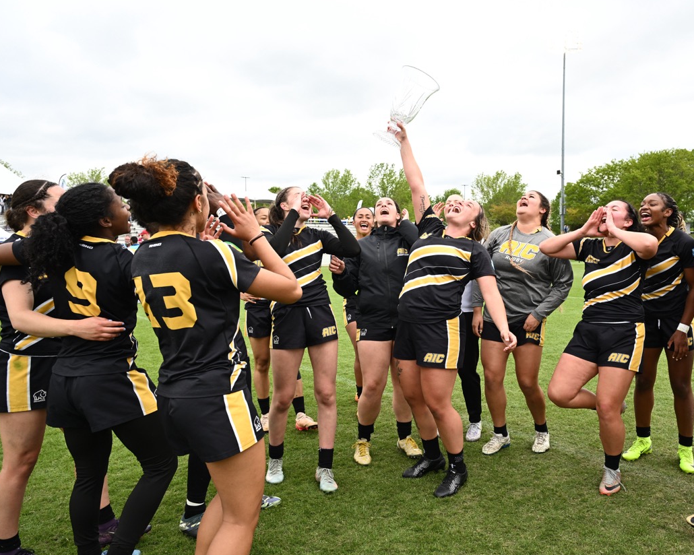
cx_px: 422
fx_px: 575
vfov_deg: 51.5
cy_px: 272
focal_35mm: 28
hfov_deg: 61.6
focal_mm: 24
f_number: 5.6
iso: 500
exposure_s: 1/1000
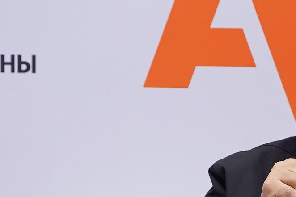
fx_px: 5146
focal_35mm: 626
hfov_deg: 3.3
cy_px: 268
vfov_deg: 2.2
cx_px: 317
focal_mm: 162
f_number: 3.5
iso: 640
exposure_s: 1/100
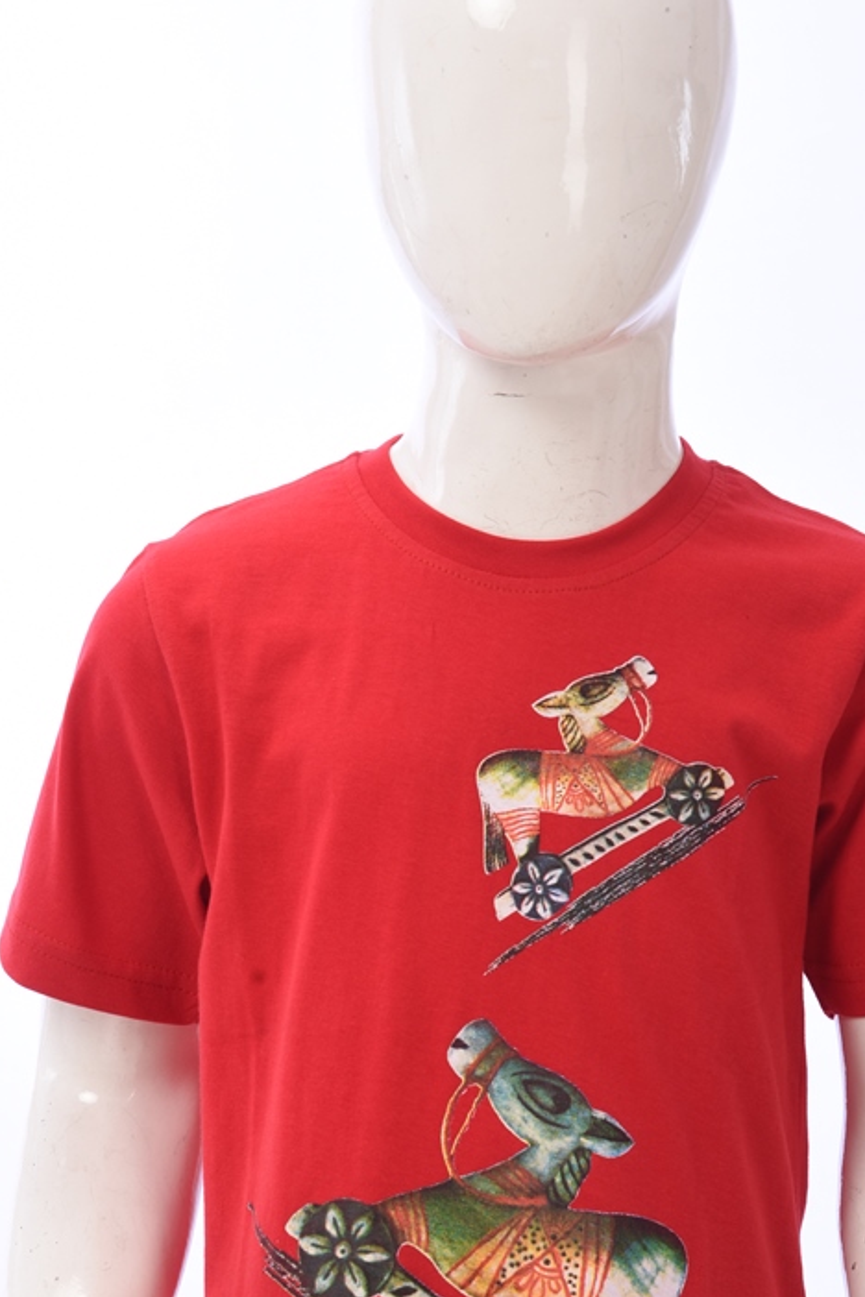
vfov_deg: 12.0
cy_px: 772
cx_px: 540
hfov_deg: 8.0
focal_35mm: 171
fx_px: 6163
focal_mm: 100
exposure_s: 1/200
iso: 100
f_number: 10
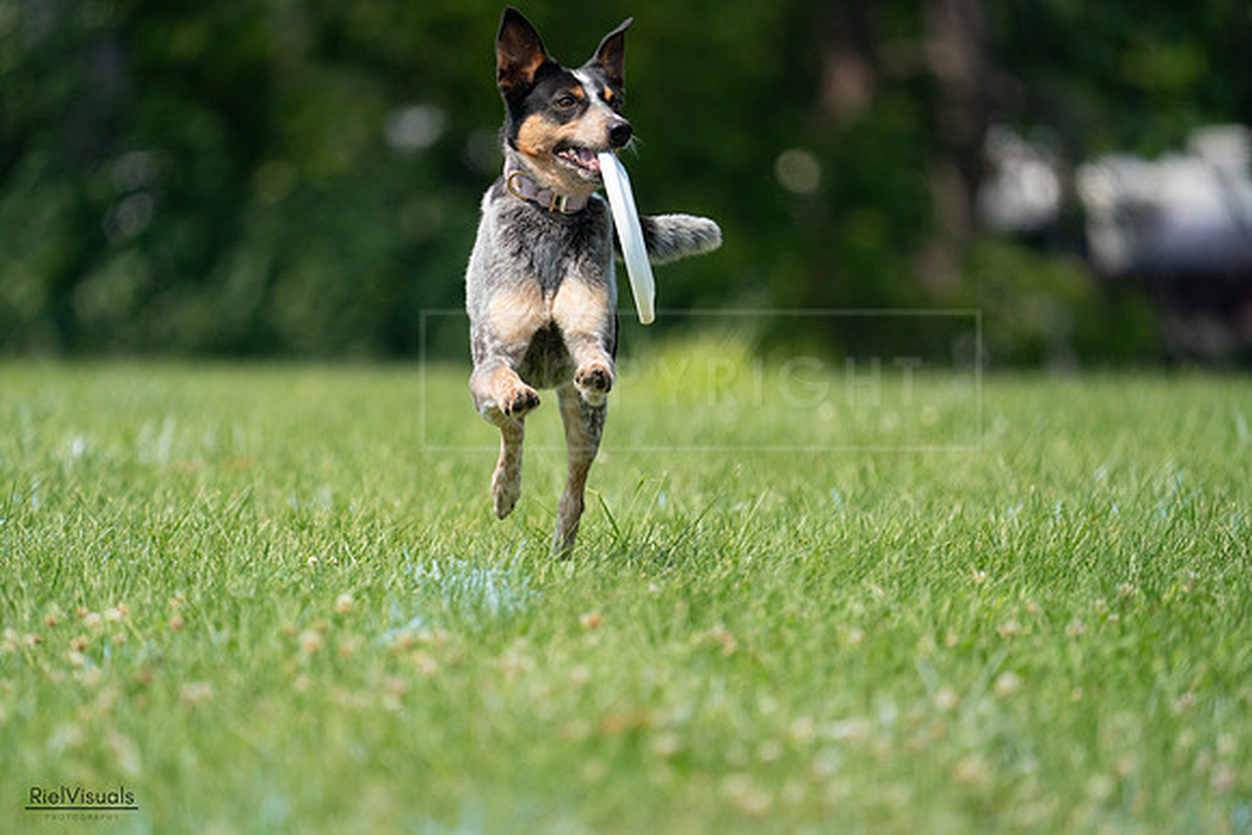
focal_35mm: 600
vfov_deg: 2.3
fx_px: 20871
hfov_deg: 3.4
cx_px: 626
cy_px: 418
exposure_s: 1/4000
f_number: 6.3
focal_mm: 600
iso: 1250
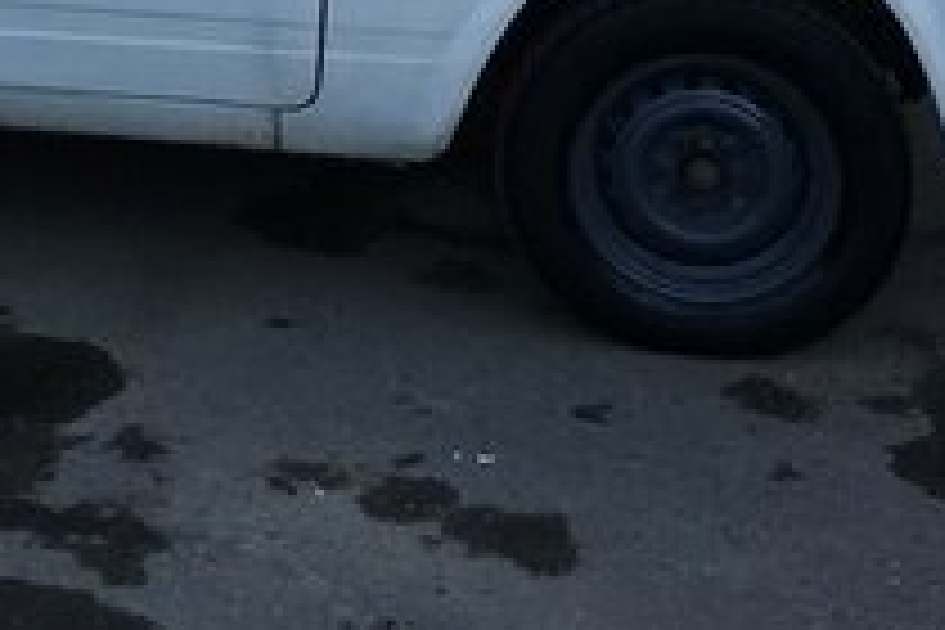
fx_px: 2494
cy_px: -317
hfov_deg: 20.6
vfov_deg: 13.6
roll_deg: -0.7
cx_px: -63
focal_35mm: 95
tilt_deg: -9.2
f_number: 2.2
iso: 25
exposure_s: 1/1131
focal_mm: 4.15
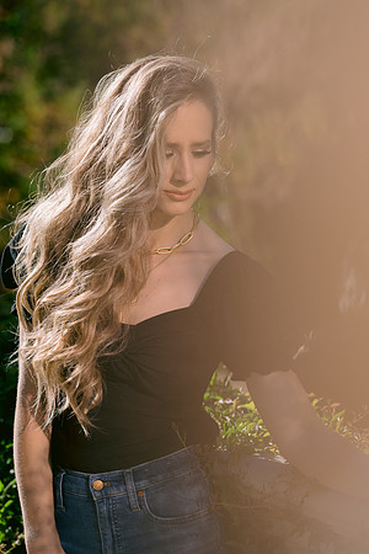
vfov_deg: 23.9
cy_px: 277
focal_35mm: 85
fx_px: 1307
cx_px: 184
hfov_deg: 16.1
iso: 400
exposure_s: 1/8000
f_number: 2.8
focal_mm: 85
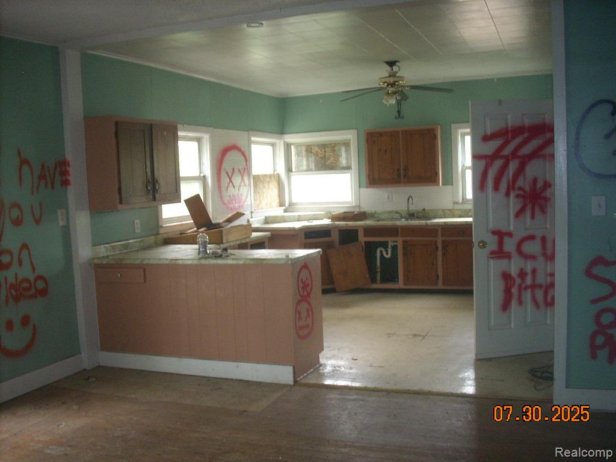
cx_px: 308
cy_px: 231
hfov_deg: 50.1
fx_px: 658
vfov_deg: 38.7
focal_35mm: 37
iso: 200
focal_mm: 6.2
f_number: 2.8
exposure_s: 1/30
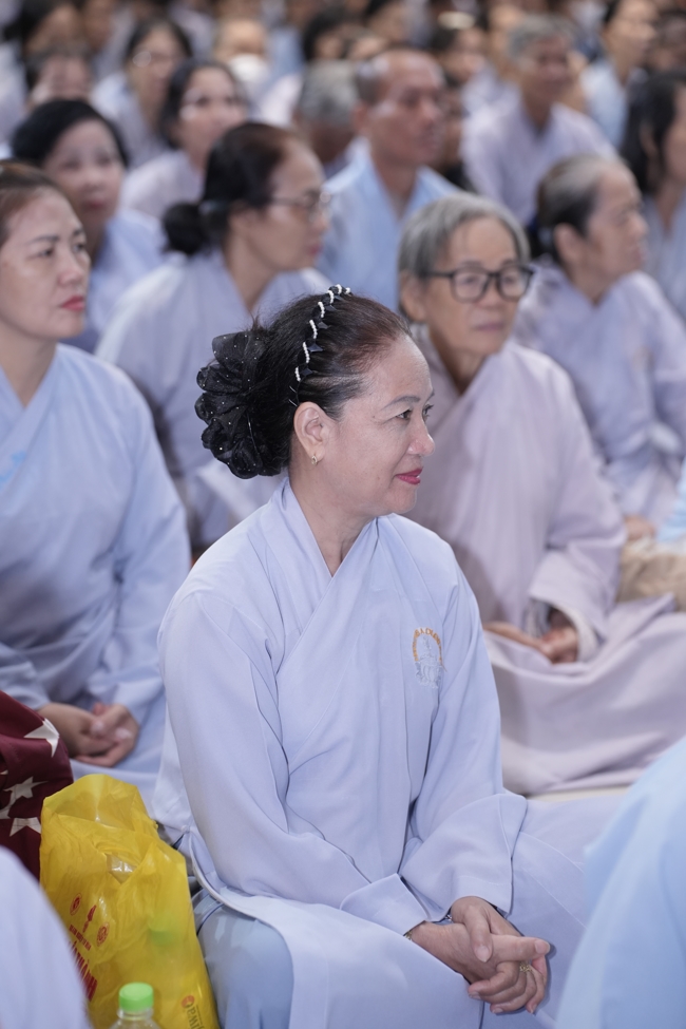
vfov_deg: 20.6
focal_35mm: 99
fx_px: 2830
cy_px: 514
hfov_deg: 13.8
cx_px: 343
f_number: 2.8
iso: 1250
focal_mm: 99
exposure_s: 1/125
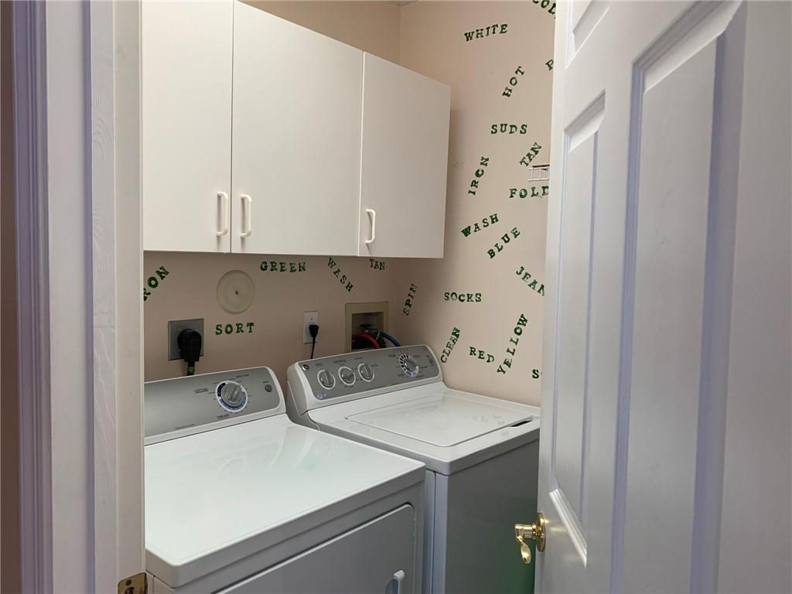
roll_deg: -0.6
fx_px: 595
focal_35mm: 26
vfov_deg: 53.1
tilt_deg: -3.0
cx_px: 396
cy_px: 297
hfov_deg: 67.3
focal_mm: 4.25
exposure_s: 1/120
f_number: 1.8
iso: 100
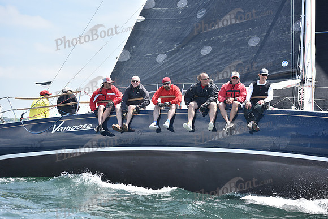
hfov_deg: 23.6
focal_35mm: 86
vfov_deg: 15.9
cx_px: 164
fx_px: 784
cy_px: 110
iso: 250
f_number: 4
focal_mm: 86
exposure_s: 1/1250
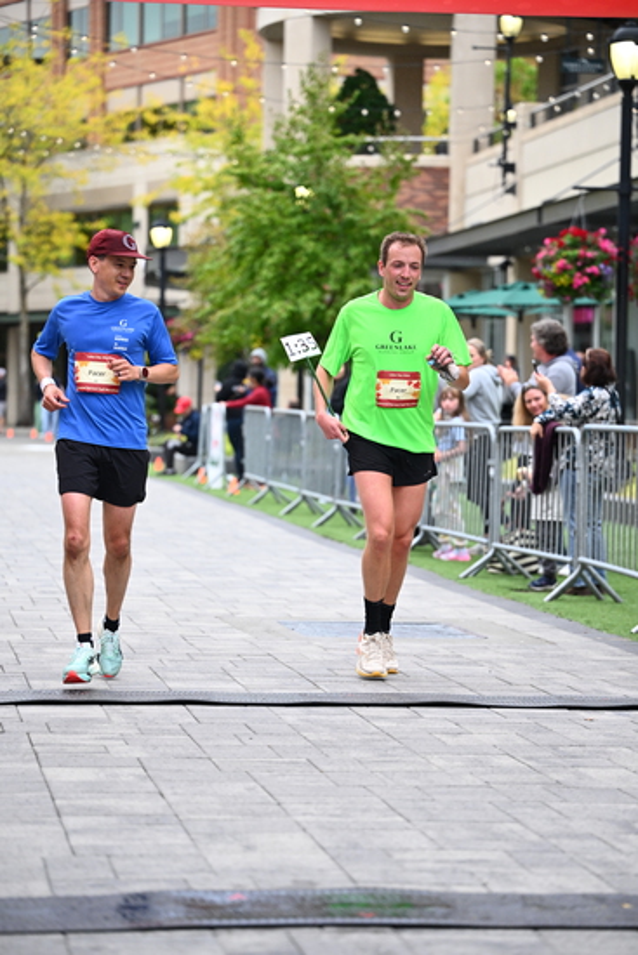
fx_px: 2603
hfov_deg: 14.0
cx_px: 319
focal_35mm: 98
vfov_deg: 20.8
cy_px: 478
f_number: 2.8
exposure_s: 1/2000
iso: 1250
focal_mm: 98
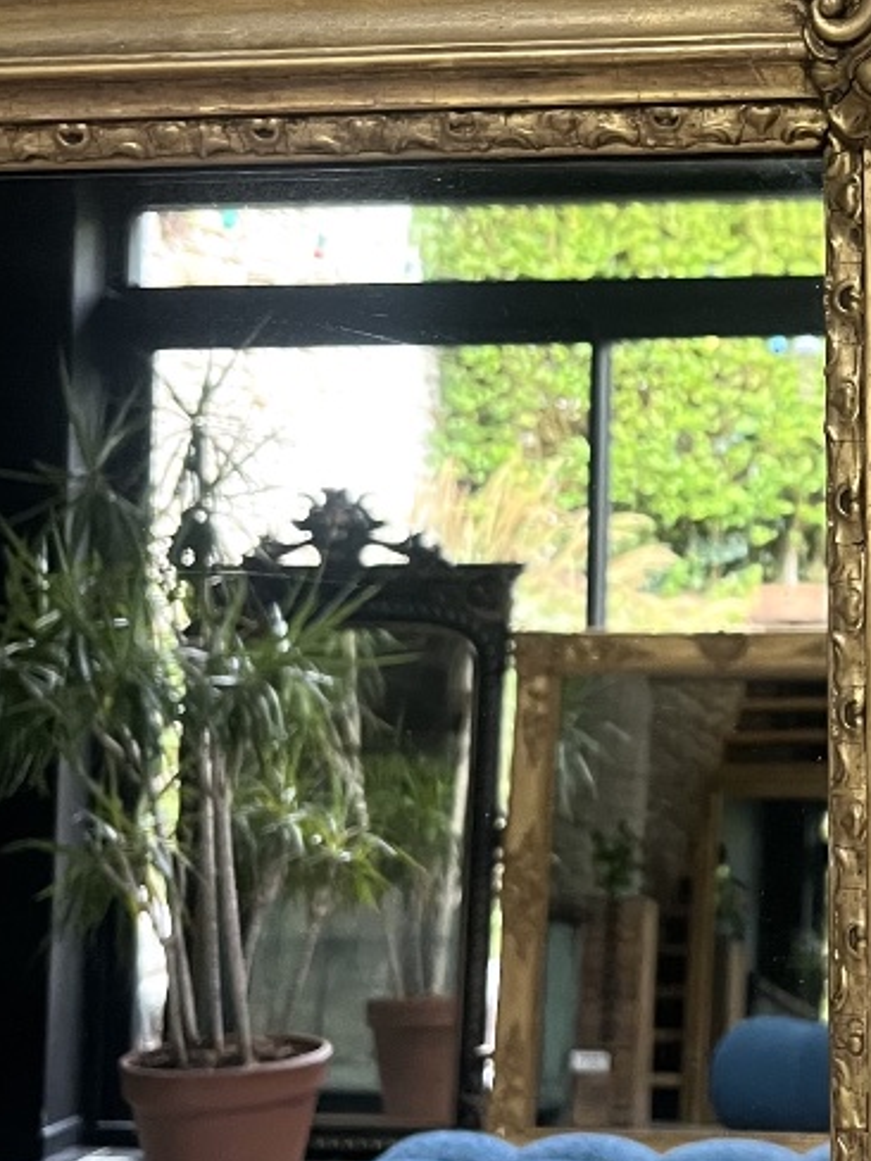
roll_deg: +2.0
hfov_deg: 21.6
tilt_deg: -1.4
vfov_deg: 30.2
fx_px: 2147
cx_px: 985
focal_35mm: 64
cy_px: 504
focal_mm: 5.1
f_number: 1.6
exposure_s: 1/60
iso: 400
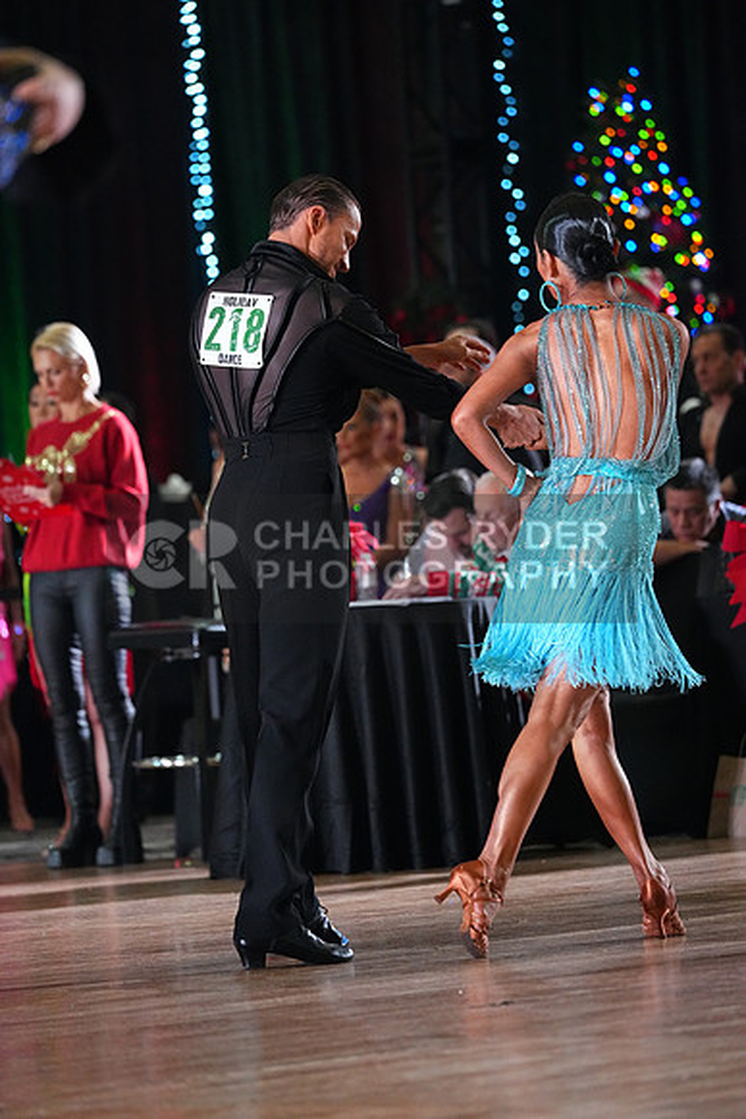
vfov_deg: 10.3
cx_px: 373
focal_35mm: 200
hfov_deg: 6.9
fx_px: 6212
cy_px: 560
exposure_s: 1/400
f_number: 4.5
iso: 8000
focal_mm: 200
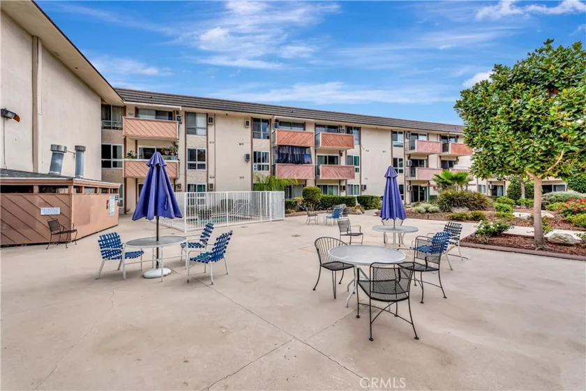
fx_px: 244
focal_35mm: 15
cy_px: 196
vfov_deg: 77.3
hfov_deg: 100.4
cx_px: 293
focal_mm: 10
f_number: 5.6
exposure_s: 1/800
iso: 100
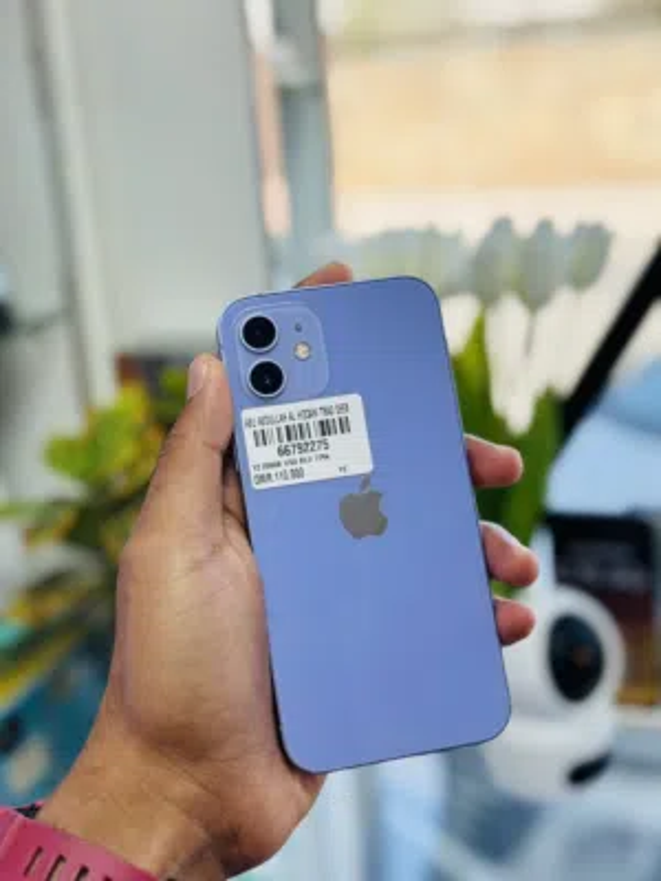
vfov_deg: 39.7
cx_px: 330
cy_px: 440
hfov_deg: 30.3
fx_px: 1222
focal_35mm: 48
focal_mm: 6.76
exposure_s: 1/442
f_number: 1.78
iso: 64
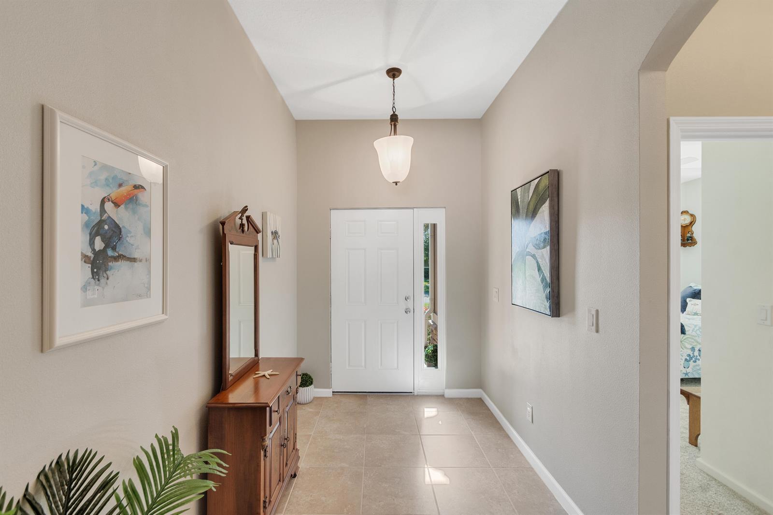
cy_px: 258
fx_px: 322
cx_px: 386
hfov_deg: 100.4
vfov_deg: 77.3
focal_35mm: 15
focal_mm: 10
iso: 320
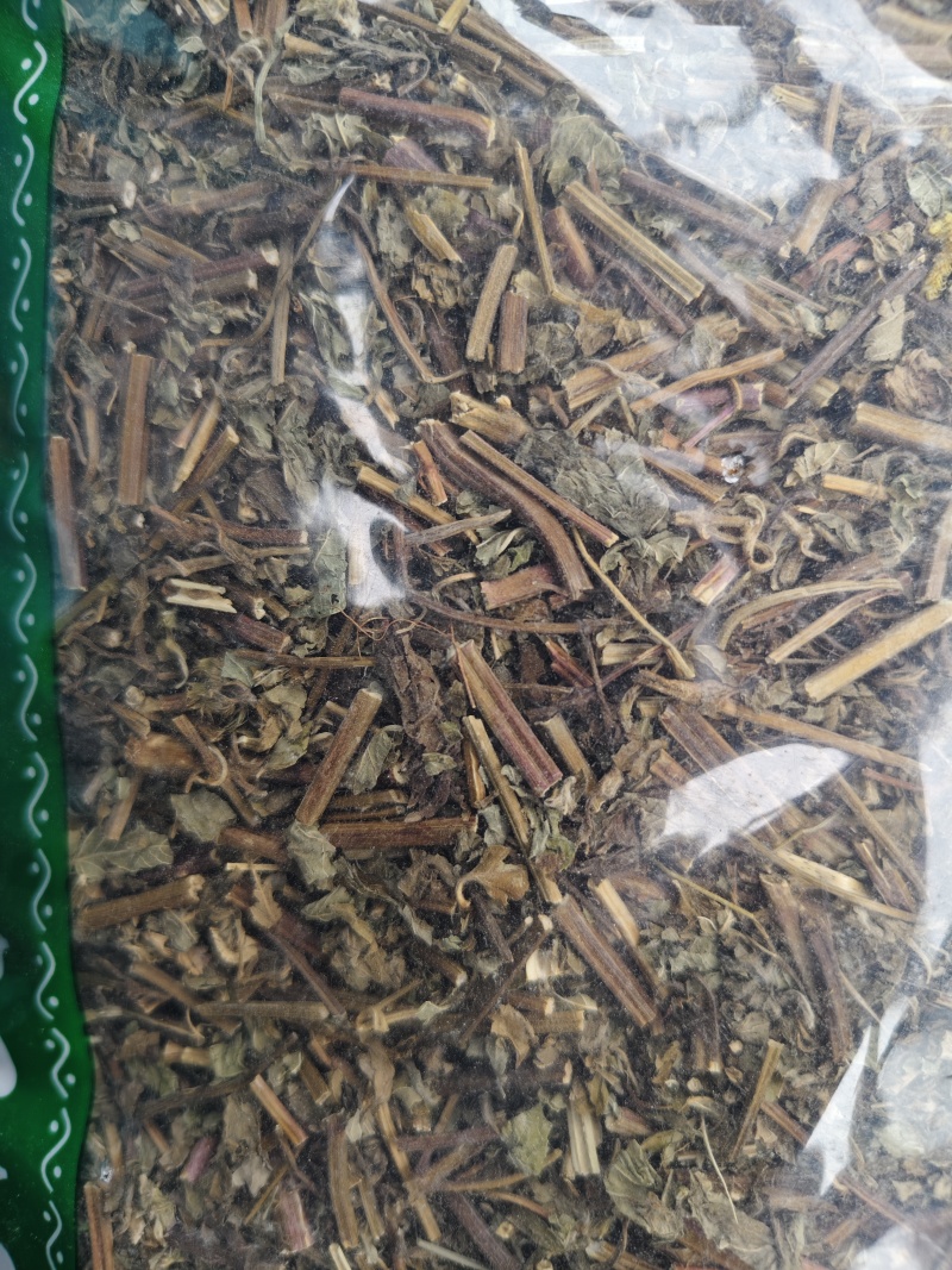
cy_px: 635
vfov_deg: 73.9
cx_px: 476
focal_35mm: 23
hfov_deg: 58.9
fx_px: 844
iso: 94
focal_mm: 5.56
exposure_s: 1/100
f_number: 1.88
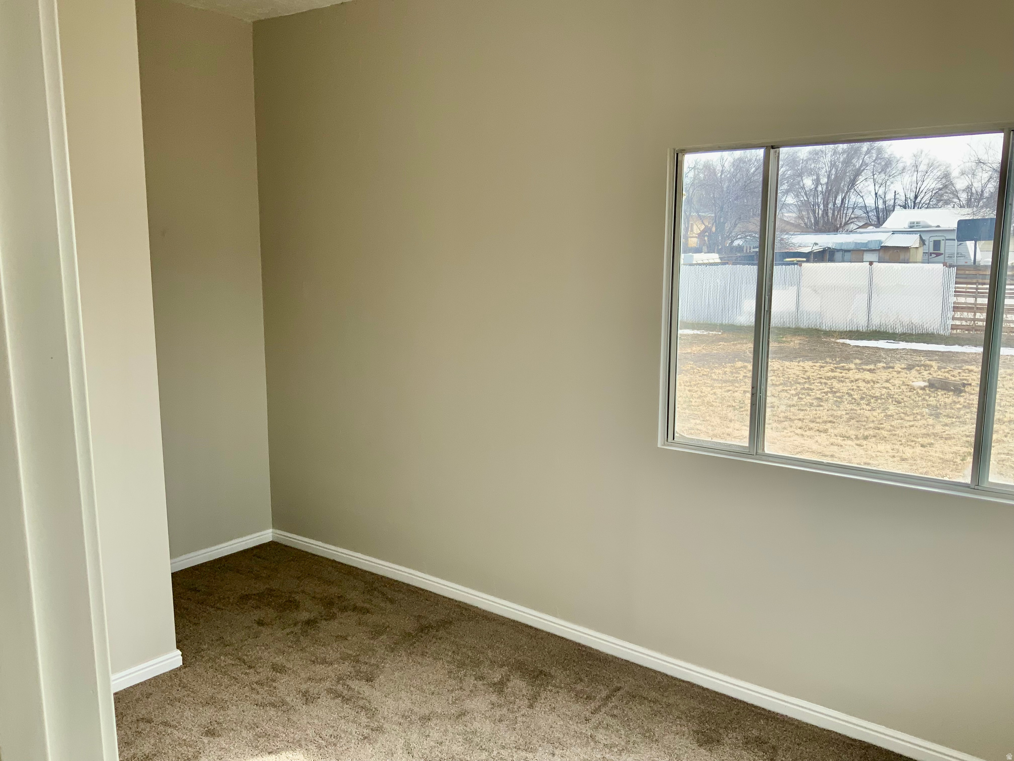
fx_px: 849
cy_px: 380
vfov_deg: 48.2
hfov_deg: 61.7
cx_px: 507
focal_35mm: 29
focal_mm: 3
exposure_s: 1/178
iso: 16
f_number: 1.8
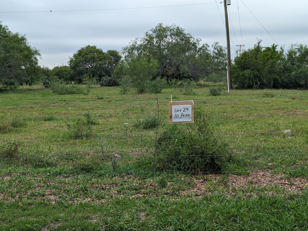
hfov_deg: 38.9
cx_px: 156
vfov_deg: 29.7
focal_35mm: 49
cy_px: 114
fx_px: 436
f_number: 1.85
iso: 33
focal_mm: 6.81
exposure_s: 1/342
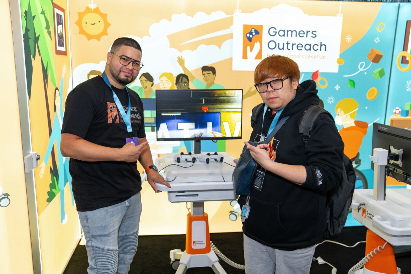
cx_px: 206
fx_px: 350
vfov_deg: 42.8
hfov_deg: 60.9
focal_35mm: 31
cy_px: 137
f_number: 2.8
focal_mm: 30
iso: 640
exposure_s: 1/125
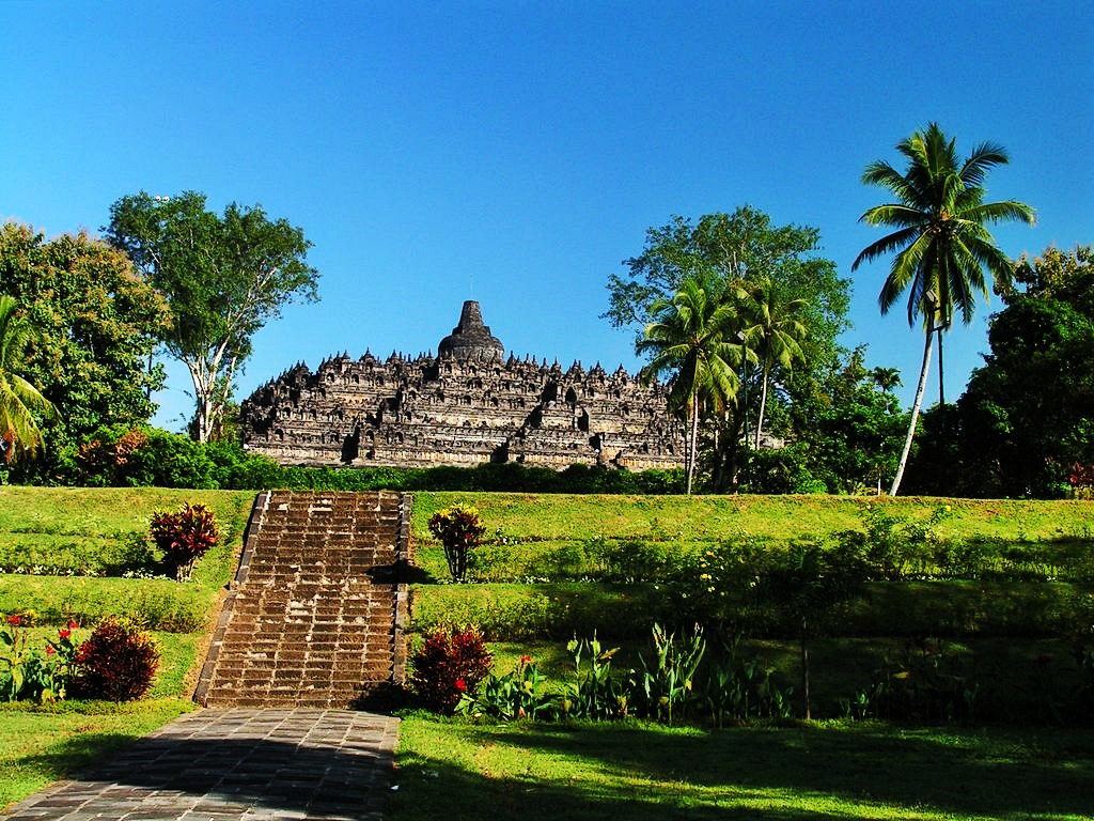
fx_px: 1549
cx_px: 547
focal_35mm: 49
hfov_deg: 38.9
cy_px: 410
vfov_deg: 29.7
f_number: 5
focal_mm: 8.2
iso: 50
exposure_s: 1/100
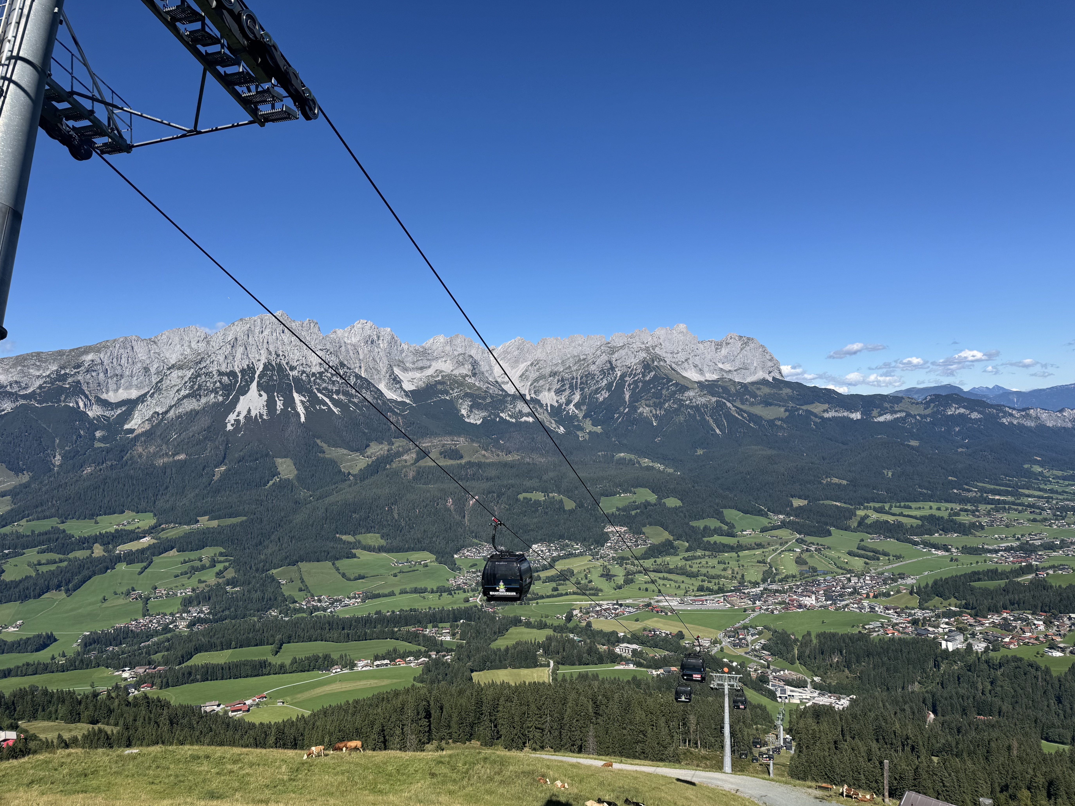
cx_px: 531
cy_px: 412
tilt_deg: -0.7
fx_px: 776
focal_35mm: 25
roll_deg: +2.1
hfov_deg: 69.4
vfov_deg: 54.9
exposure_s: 1/4950
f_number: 1.78
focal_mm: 6.76
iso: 80
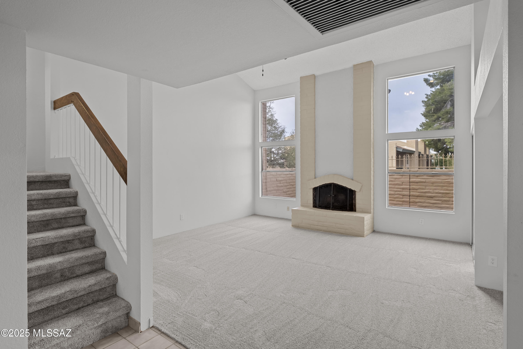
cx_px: 262
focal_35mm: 17
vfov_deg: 70.4
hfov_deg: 93.3
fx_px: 247
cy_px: 174
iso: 320
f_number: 8
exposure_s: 1.5
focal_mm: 11.5
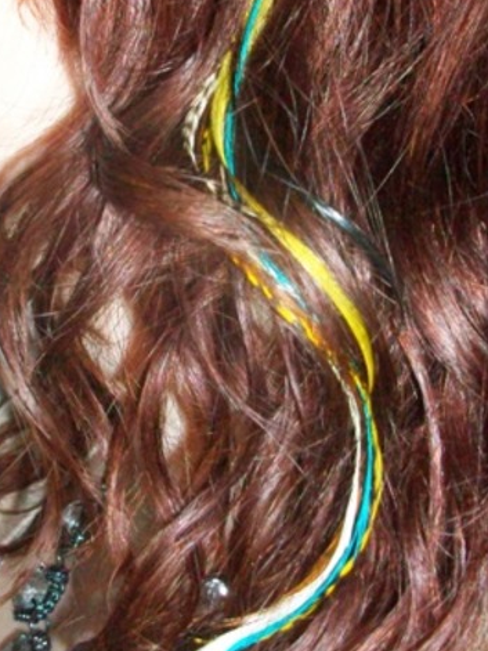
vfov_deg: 33.0
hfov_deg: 25.1
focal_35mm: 58
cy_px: 232
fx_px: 1091
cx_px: 180
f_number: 2.8
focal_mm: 5.7
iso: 400
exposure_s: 1/500
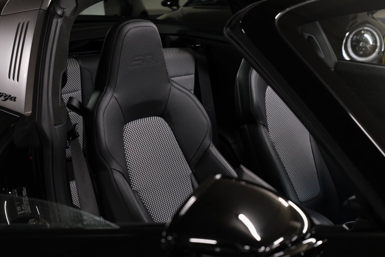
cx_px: 192
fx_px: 802
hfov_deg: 27.0
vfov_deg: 18.2
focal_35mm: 75
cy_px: 128
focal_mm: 50
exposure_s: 1/75
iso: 5000
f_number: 4.8
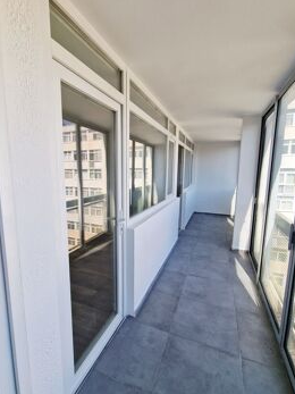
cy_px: 202
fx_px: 182
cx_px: 125
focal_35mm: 16
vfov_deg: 94.5
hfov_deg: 77.5
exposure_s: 1/667
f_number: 2.2
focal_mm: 2.2
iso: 50
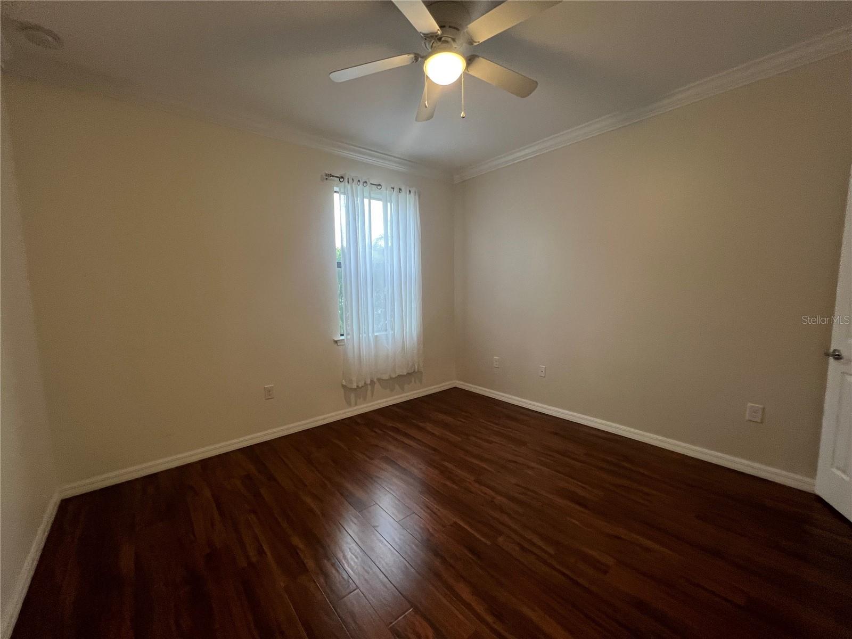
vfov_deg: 89.9
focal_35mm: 13
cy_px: 320
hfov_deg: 106.2
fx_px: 320
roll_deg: +1.6
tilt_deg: -3.6
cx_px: 426
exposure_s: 1/60
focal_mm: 1.57
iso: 200
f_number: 1.8
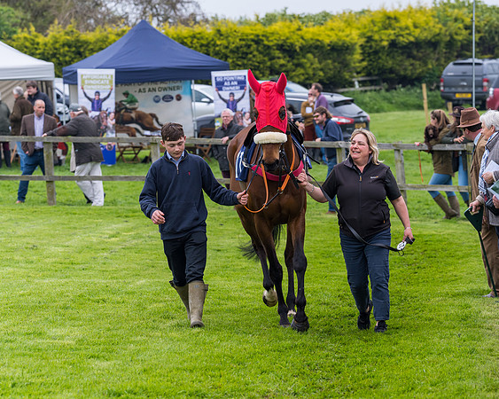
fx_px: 3208
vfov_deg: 7.1
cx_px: 351
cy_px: 215
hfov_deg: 8.9
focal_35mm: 217
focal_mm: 135
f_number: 5
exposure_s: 1/640
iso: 400
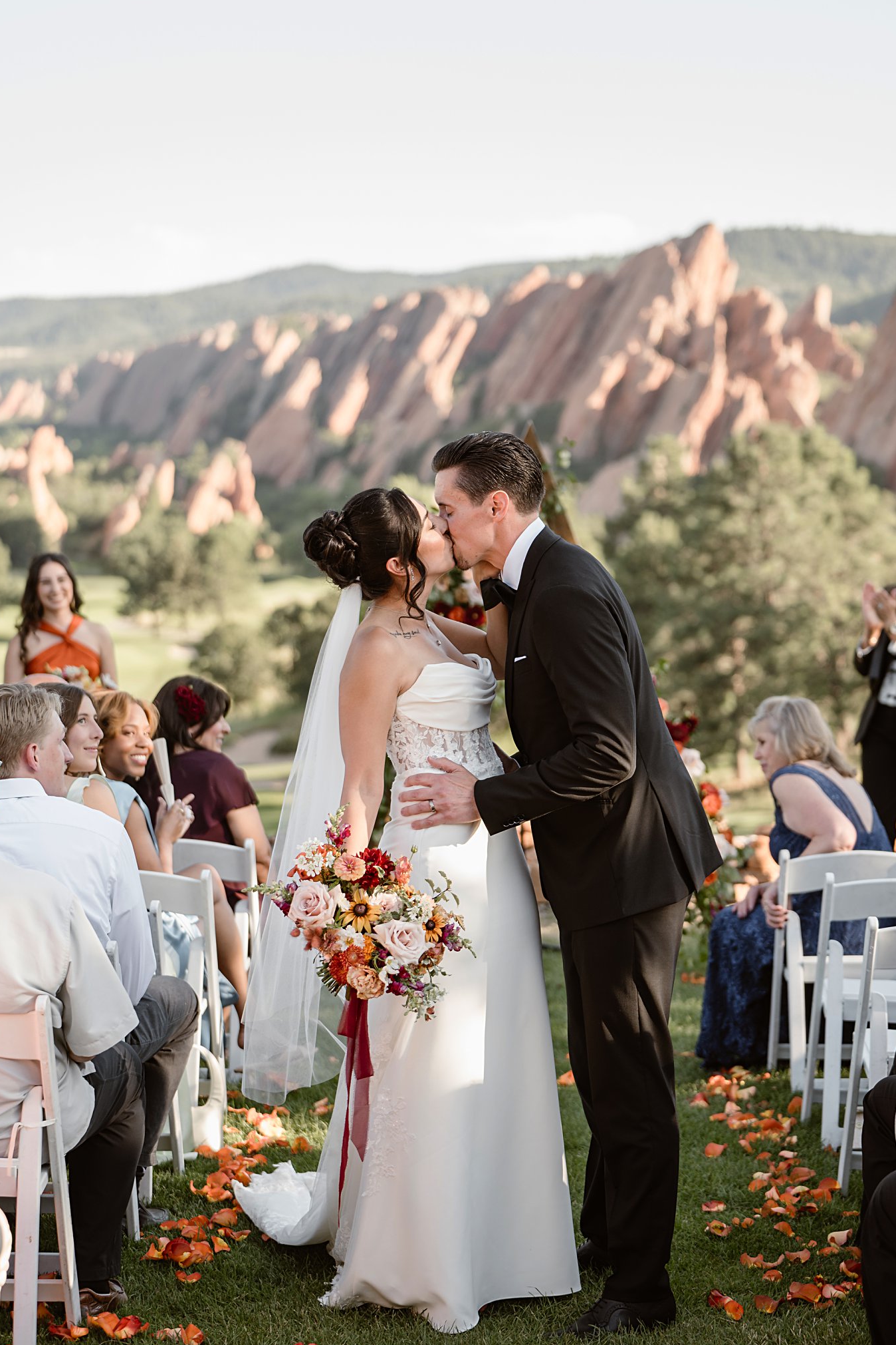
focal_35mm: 76
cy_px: 675
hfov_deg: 18.0
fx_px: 2836
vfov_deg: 26.6
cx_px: 447
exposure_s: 1/500
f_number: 2.8
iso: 200
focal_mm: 75
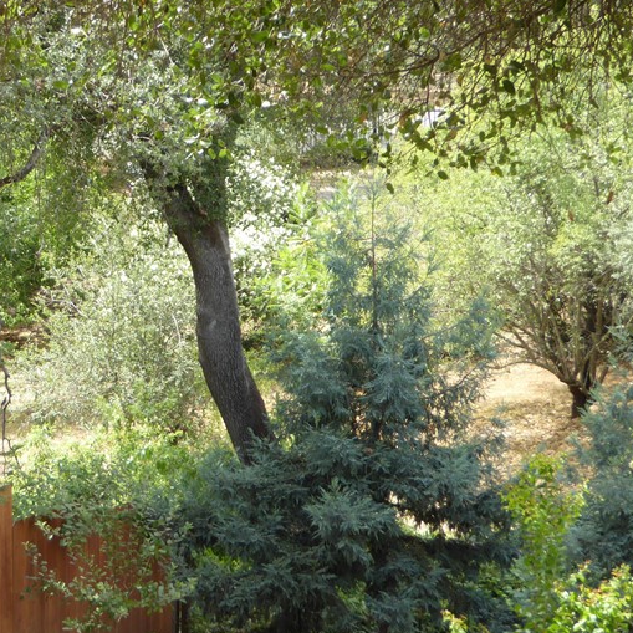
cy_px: 301
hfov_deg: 11.6
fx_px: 3124
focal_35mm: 151
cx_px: 211
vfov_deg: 11.6
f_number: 4.7
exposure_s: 1/80
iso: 100
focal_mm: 14.1
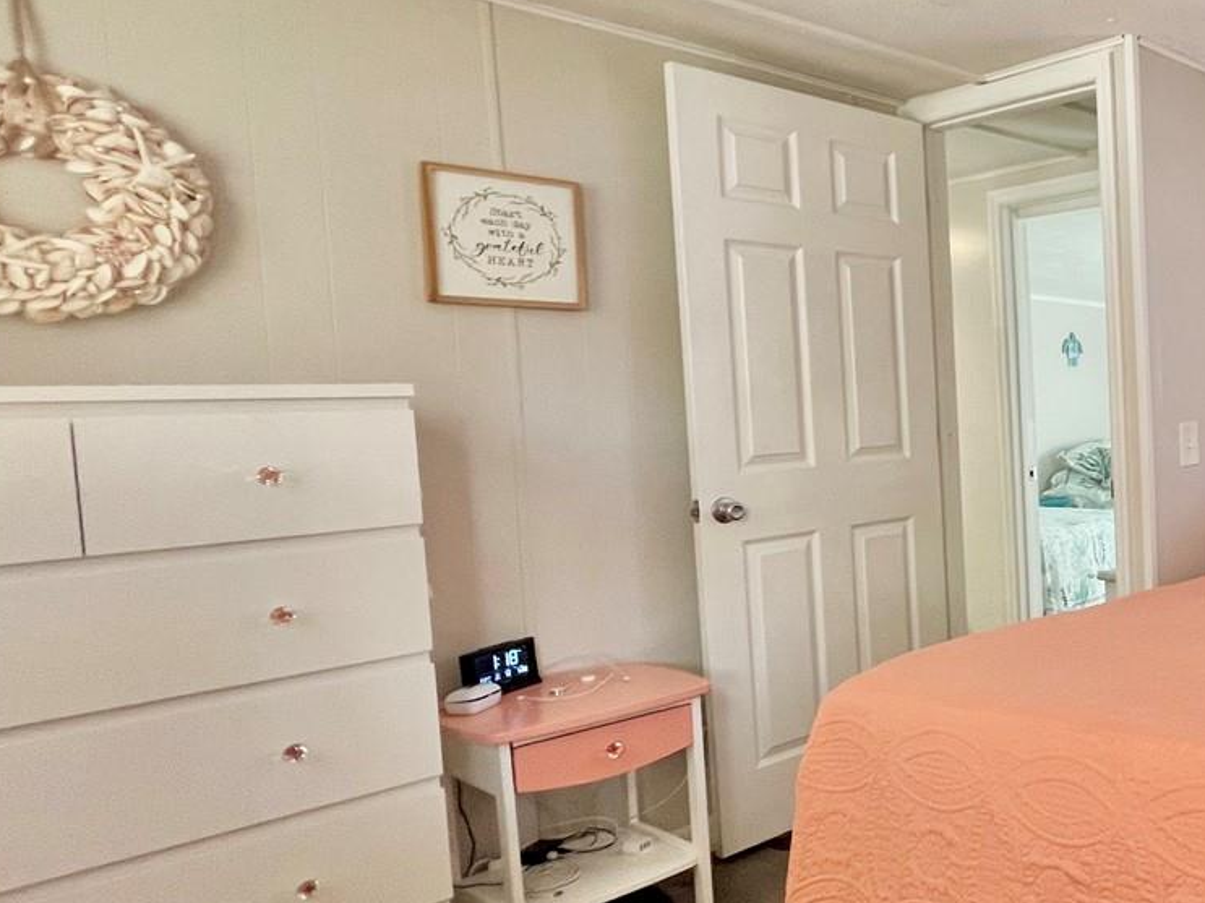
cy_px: 449
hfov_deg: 48.3
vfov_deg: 49.7
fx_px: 975
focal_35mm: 28
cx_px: 1280
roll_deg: +1.3
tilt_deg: -2.8
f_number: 1.8
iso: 250
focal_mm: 1.57
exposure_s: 1/78
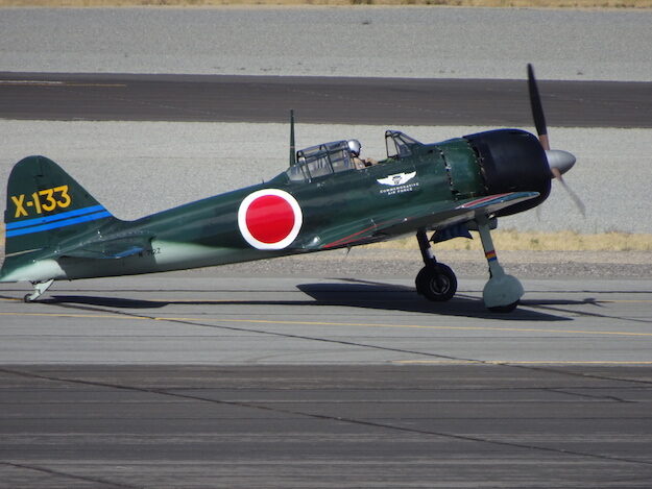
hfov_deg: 3.2
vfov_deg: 2.4
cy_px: 244
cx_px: 326
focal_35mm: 618
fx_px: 11642
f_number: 6.3
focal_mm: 105.56
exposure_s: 1/500
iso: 80
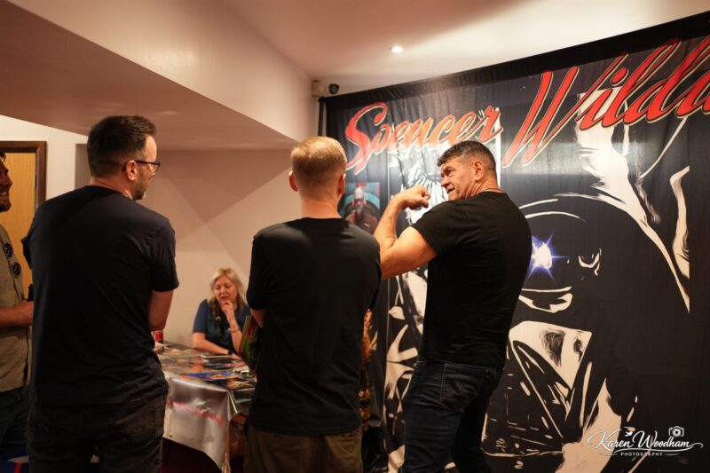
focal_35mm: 35
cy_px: 236
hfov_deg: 54.4
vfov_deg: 37.8
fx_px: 690
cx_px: 355
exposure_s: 1/250
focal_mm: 35
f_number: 1.8
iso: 2000
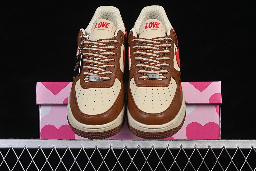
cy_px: 86
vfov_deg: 18.2
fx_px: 533
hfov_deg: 27.0
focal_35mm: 75
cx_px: 128
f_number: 8
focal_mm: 50
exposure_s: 1/80
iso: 160
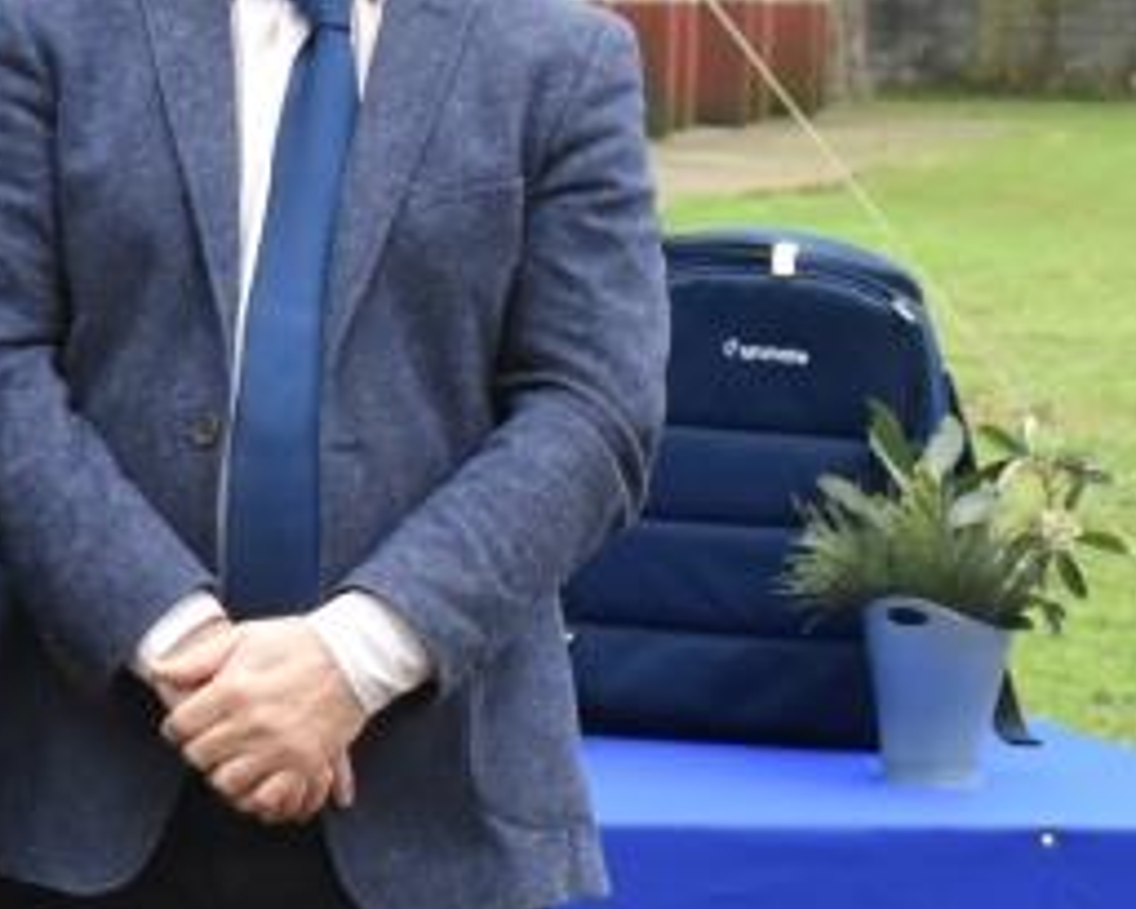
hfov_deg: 8.5
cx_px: -390
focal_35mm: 225
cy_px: 517
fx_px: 7568
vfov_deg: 6.9
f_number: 9
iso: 2000
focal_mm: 40
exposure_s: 1/320
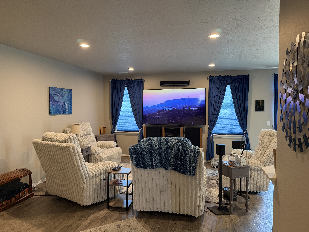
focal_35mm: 24
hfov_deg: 71.6
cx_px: 154
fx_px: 214
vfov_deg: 56.8
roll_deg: +0.2
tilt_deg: -2.5
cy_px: 116
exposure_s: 1/60
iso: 320
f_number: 1.78
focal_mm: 6.76
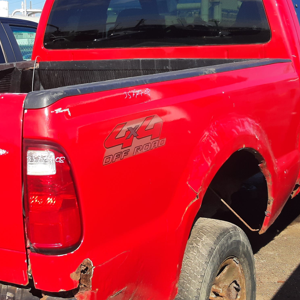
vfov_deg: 27.6
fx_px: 608
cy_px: 116
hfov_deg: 27.3
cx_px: 74
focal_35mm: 62
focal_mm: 3.92
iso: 40
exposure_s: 1/1199
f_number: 1.7
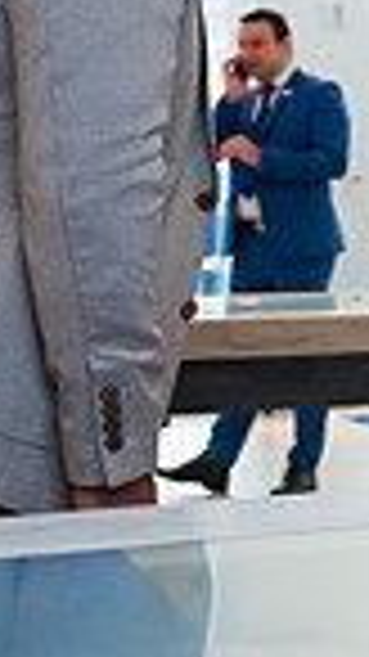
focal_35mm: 119
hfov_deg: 8.0
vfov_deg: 17.8
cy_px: 122
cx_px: 1278
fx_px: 2072
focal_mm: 28
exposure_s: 1/200
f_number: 3.2
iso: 640
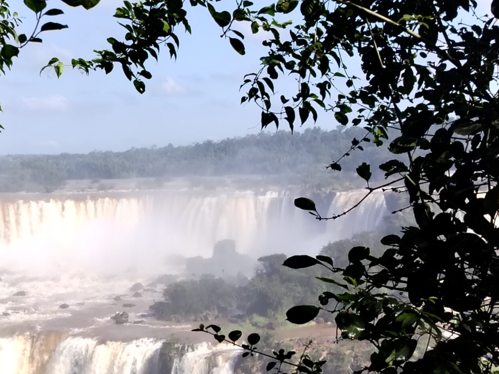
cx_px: 145
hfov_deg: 19.9
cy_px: 287
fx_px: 1412
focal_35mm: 98
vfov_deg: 15.0
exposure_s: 1/490
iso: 100
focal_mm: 5.25
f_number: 1.75
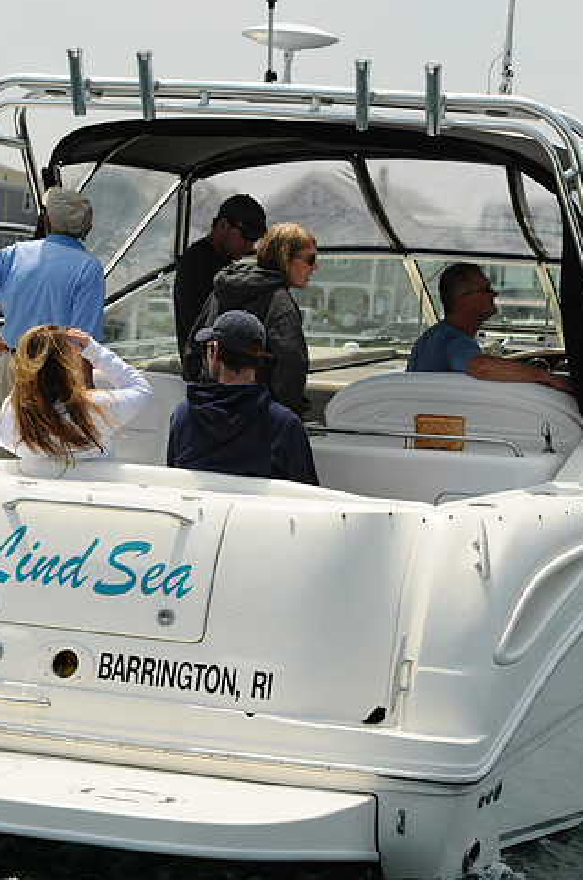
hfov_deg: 10.7
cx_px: 243
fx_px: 3098
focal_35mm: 127
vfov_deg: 16.2
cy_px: 431
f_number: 7.1
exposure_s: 1/800
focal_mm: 70
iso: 200
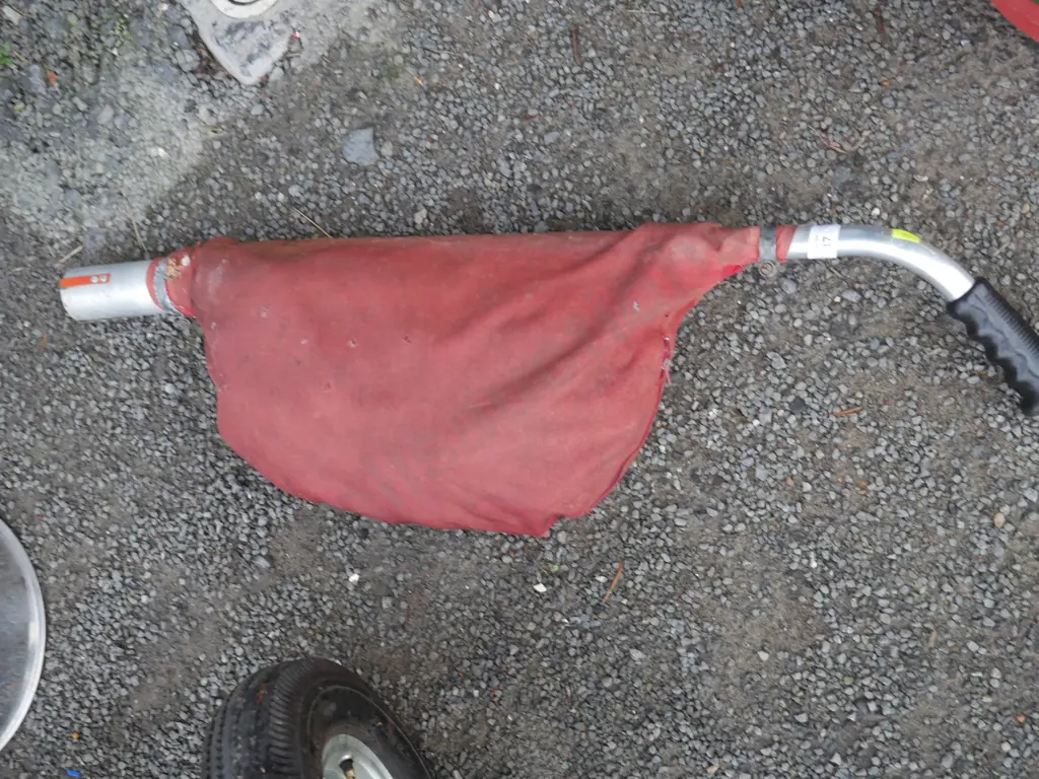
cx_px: 520
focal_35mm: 42
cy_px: 390
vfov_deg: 34.3
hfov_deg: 44.8
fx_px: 1261
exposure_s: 1/60
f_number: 4.6
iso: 400
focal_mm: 21
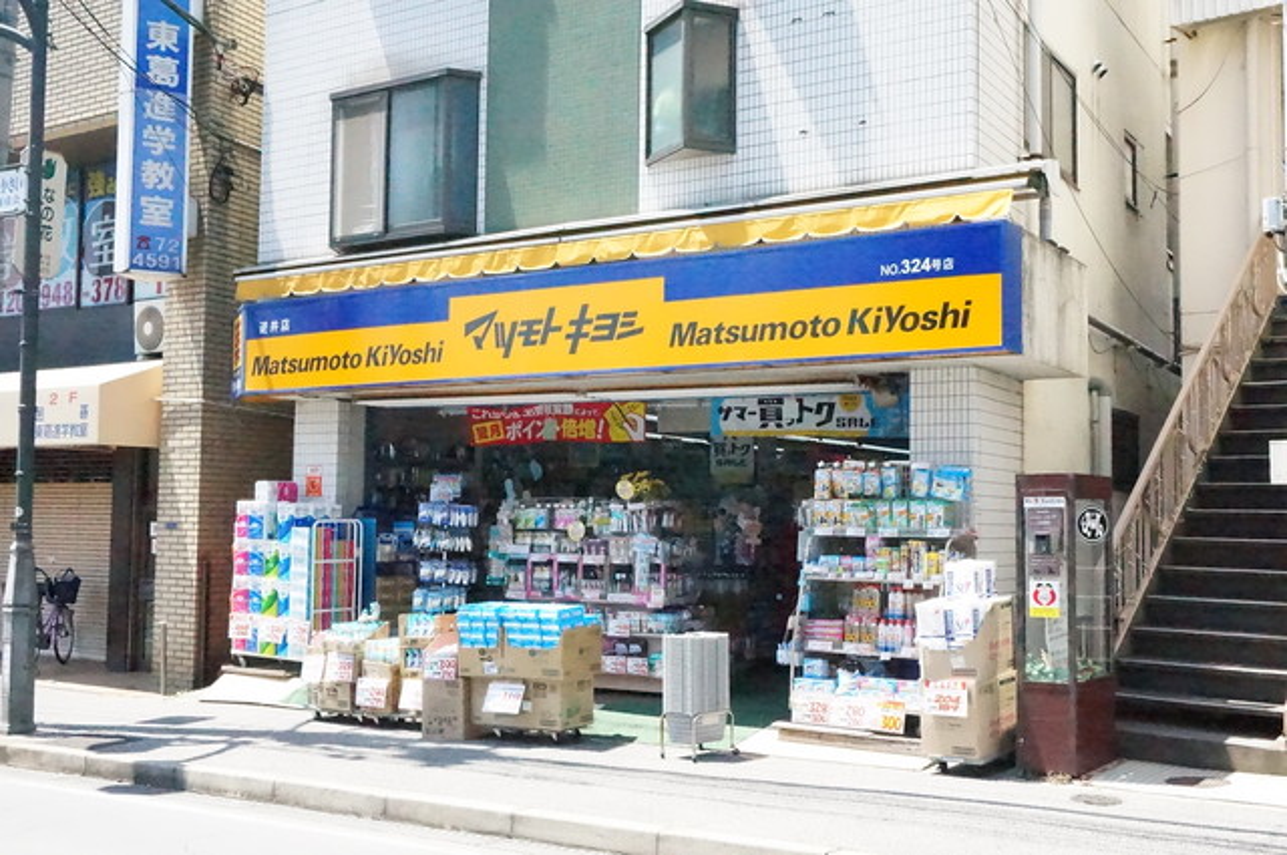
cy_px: 428
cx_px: 644
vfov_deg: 31.8
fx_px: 1500
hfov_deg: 46.5
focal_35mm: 42
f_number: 16
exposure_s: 1/4000
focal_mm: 28
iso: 25600
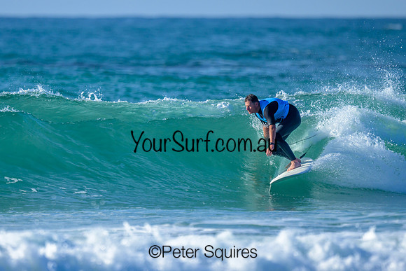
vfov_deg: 1.3
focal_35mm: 1100
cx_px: 161
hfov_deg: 1.9
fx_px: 12408
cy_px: 127
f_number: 6.3
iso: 320
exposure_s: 1/2000
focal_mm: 800
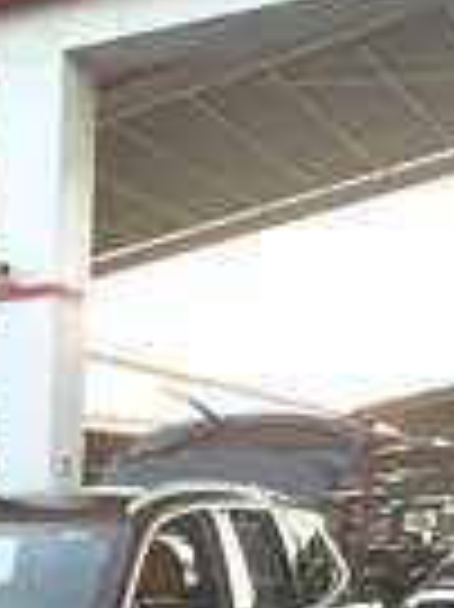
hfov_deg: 20.4
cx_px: -72
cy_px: 698
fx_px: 1191
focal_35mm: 68
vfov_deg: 26.0
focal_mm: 5.4
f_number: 1.8
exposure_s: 1/50
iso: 64
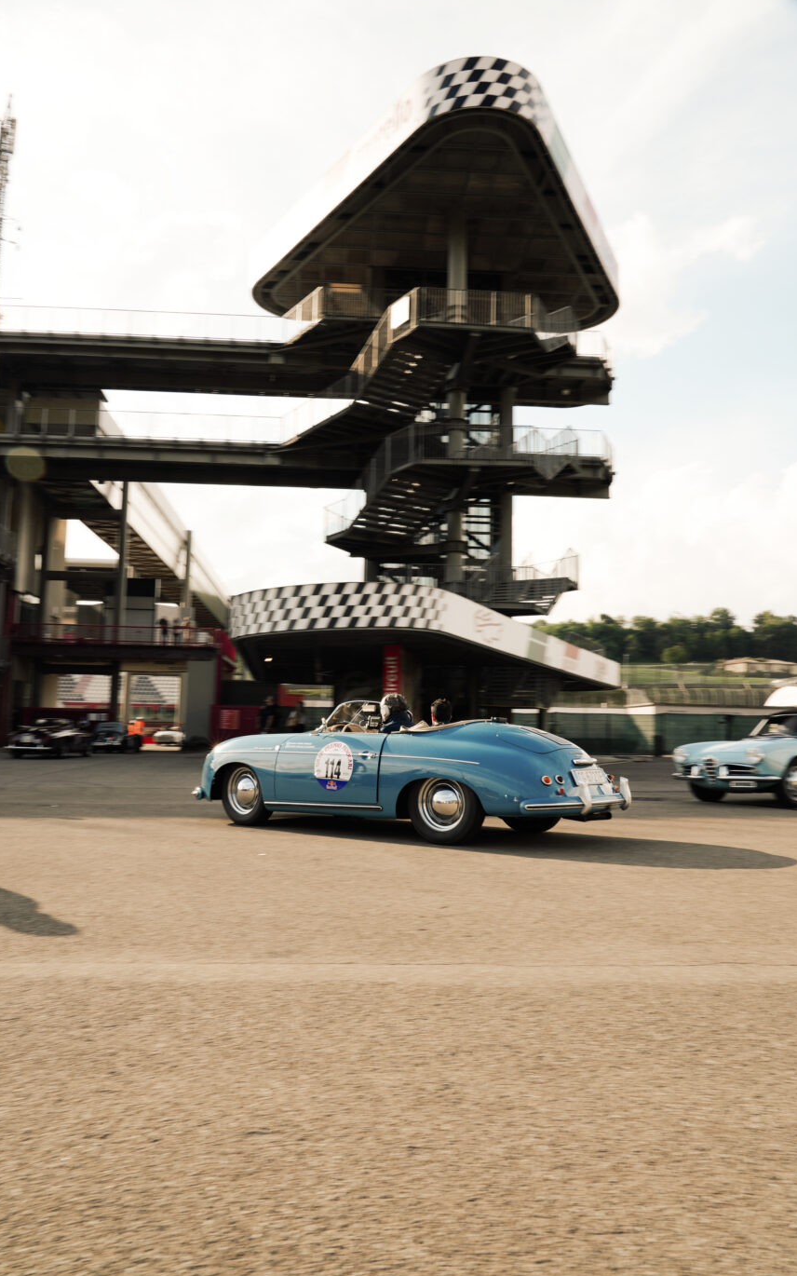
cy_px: 644
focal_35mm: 25
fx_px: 869
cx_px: 372
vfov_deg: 72.5
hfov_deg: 49.2
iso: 100
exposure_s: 1/40
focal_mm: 24
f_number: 11
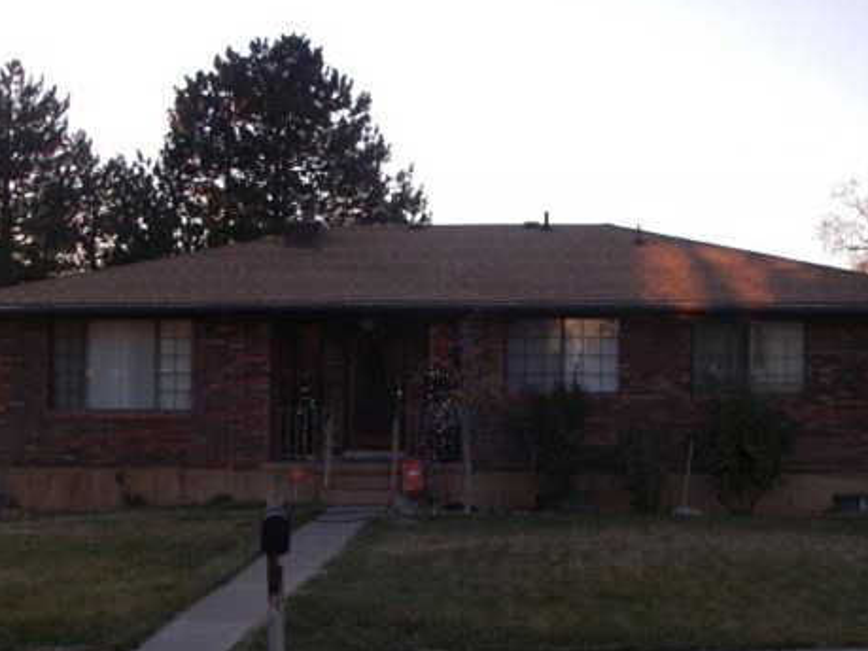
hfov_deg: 36.2
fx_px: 1329
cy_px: 384
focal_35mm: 53
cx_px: 448
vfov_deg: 27.5
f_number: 3.3
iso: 80
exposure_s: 1/80
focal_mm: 6.3
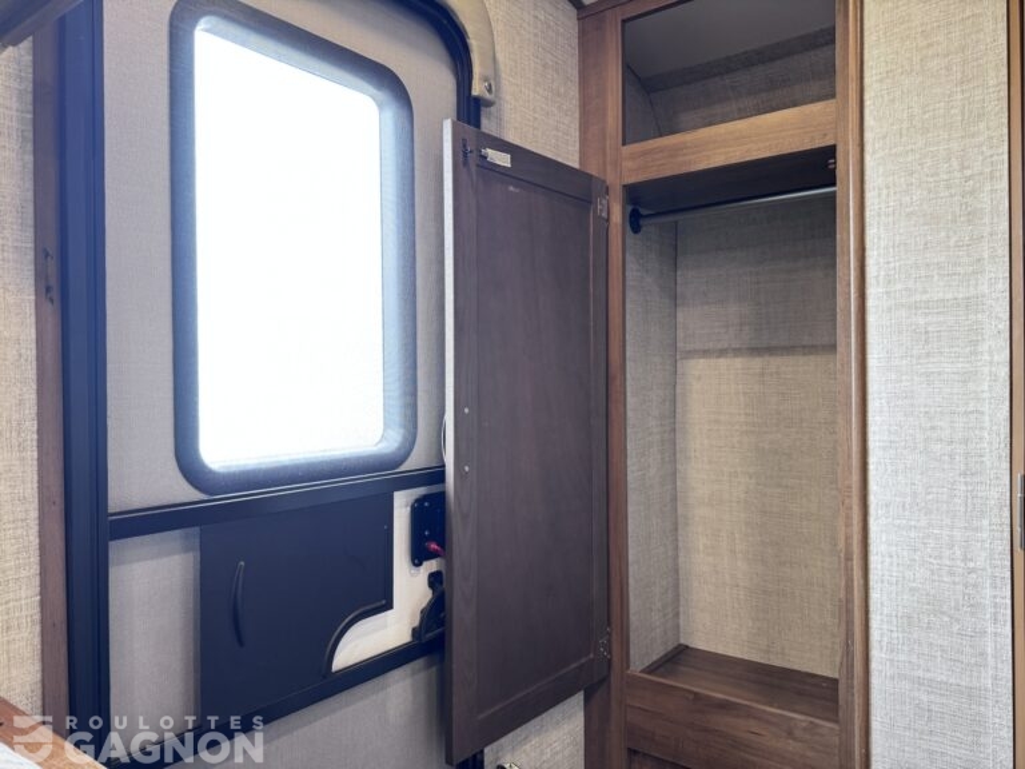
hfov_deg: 71.6
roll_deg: -1.5
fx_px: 711
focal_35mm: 24
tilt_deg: -1.5
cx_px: 512
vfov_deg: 56.8
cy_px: 384
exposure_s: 1/61
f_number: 1.78
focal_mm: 6.76
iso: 200
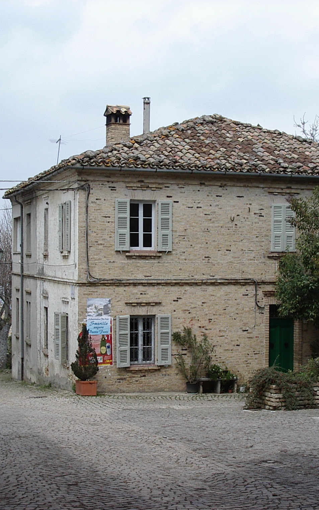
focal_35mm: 74
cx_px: 185
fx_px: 1029
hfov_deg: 17.6
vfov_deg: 27.8
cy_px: 256
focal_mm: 7.8
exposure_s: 1/250
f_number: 5.5
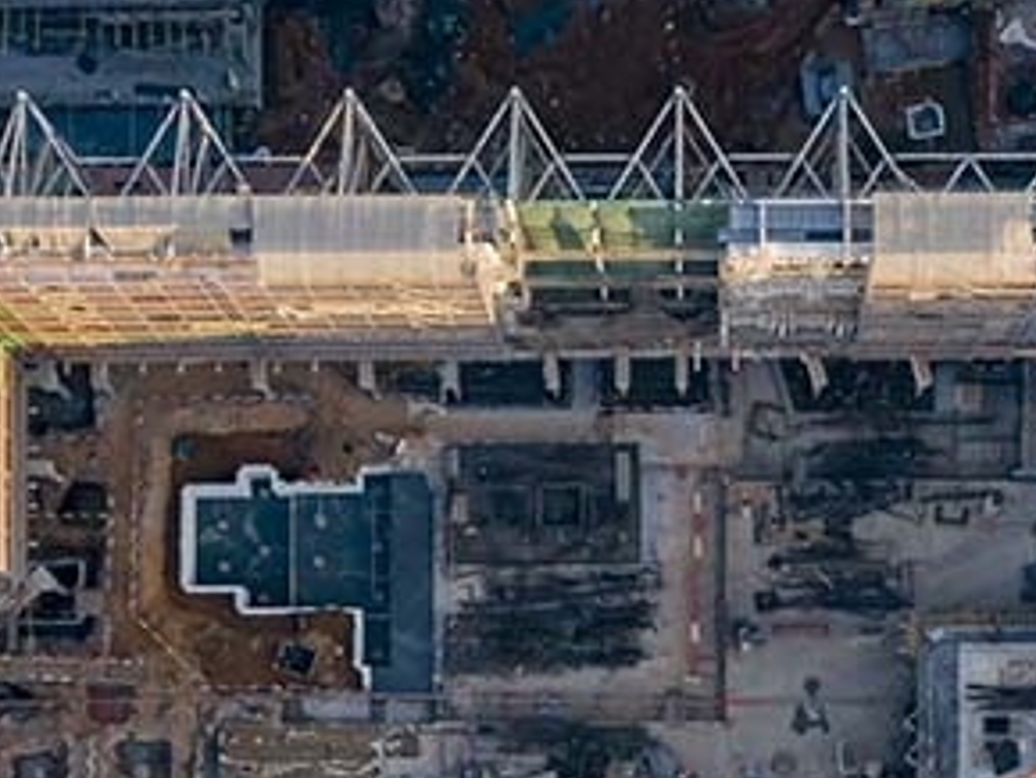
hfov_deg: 21.9
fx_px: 2666
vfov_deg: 15.9
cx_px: 657
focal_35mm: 89
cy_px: 971
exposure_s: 1/80
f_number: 9
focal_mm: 10.26
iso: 200
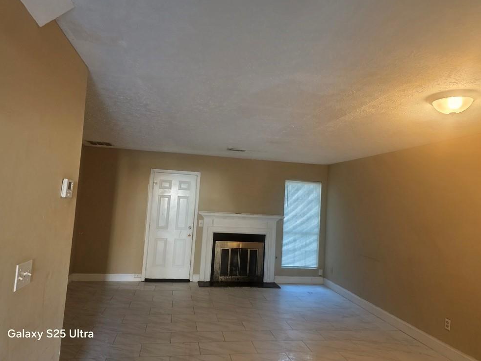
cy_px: 177
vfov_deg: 56.8
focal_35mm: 24
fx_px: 334
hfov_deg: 71.6
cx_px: 234
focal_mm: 6.3
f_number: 1.7
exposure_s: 1/120
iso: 800
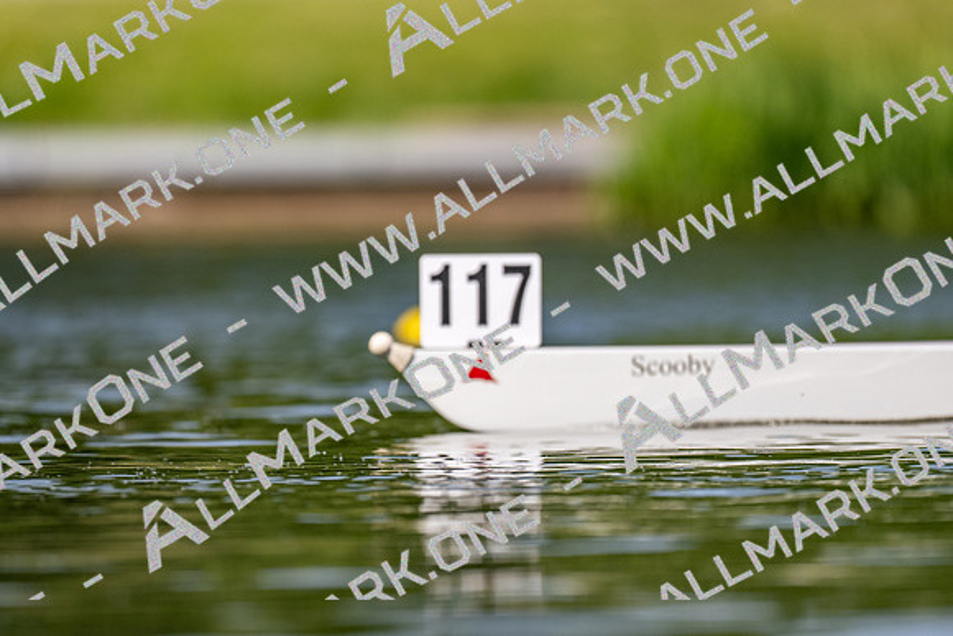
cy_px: 318
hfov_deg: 2.3
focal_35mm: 900
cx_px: 476
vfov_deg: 1.5
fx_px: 23842
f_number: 4
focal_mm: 600
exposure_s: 1/2500
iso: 200
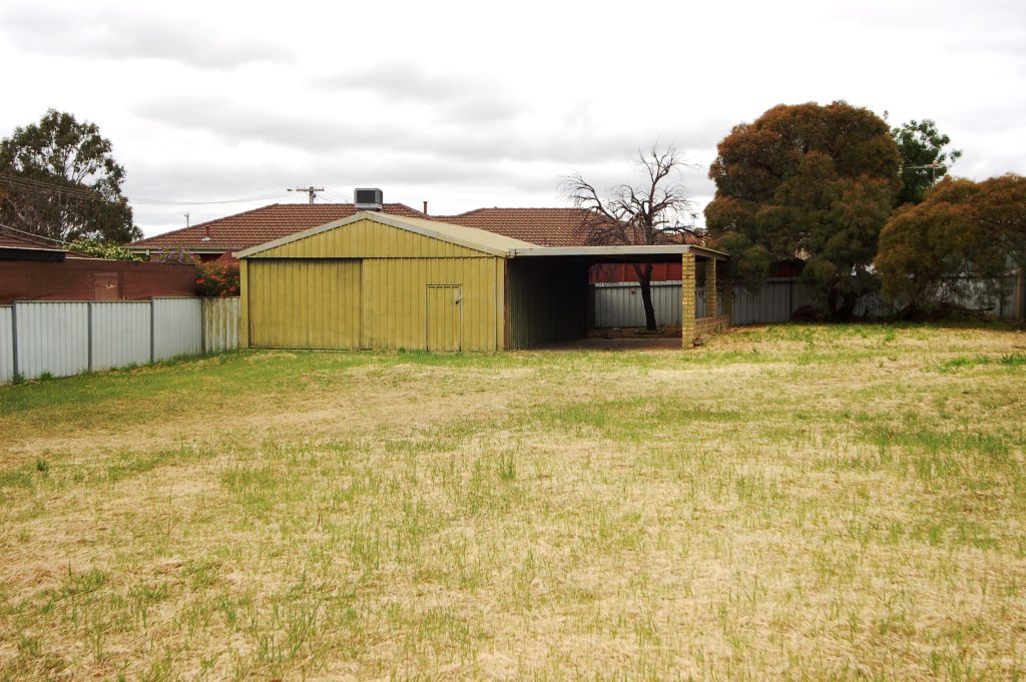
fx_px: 1324
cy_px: 341
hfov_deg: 42.4
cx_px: 513
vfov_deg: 28.9
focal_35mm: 46
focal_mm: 31
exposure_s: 1/250
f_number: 8
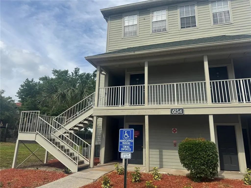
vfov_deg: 56.8
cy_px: 94
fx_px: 174
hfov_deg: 71.6
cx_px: 126
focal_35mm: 24
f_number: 1.78
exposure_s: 1/4950
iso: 80
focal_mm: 6.76
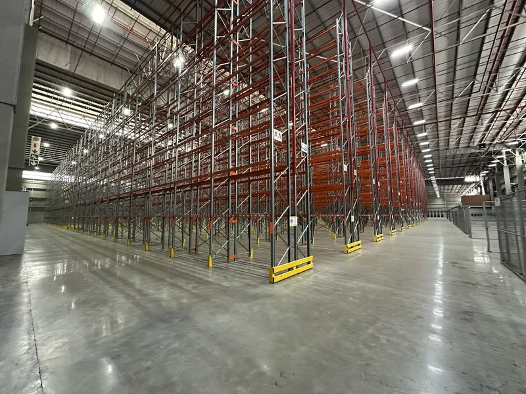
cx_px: 263
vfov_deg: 85.7
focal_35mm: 14
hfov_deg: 102.1
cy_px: 197
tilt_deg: +5.9
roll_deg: -0.5
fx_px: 213
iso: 500
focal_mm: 2.22
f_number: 2.2
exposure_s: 1/50
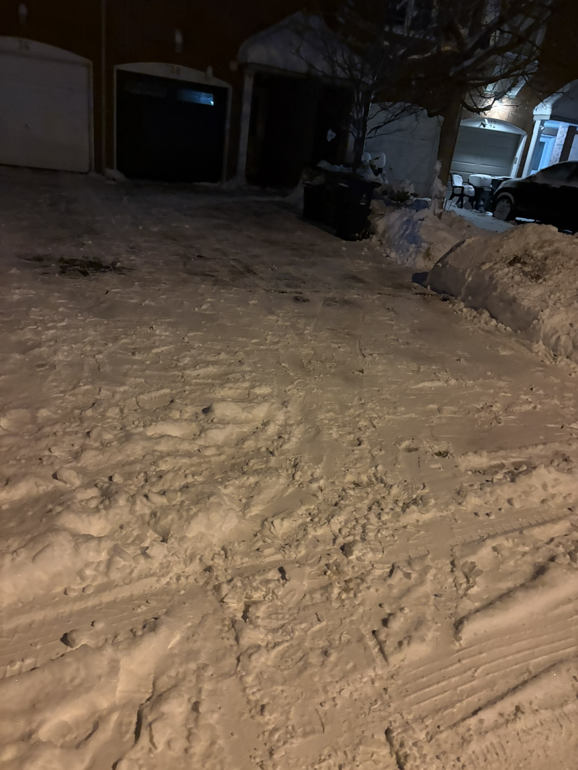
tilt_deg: -20.2
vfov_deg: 67.3
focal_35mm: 26
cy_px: 385
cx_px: 289
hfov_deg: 53.1
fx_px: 579
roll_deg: -5.7
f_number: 1.6
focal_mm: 5.96
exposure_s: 1/30
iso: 800
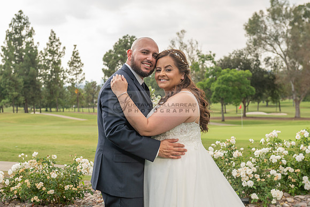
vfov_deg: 20.9
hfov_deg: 31.0
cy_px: 122
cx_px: 155
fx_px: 560
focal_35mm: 65
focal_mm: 55
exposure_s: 1/400
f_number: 5.6
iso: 200
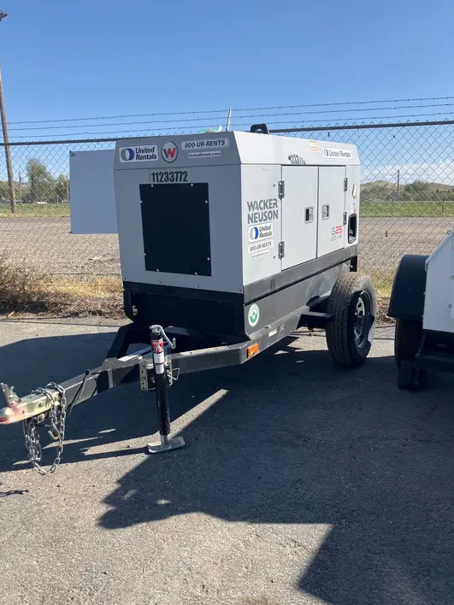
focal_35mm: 29
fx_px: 507
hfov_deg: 48.2
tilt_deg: -9.8
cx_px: 221
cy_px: 300
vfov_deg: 61.7
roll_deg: -1.0
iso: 32
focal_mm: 3.99
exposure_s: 1/1473
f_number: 1.8
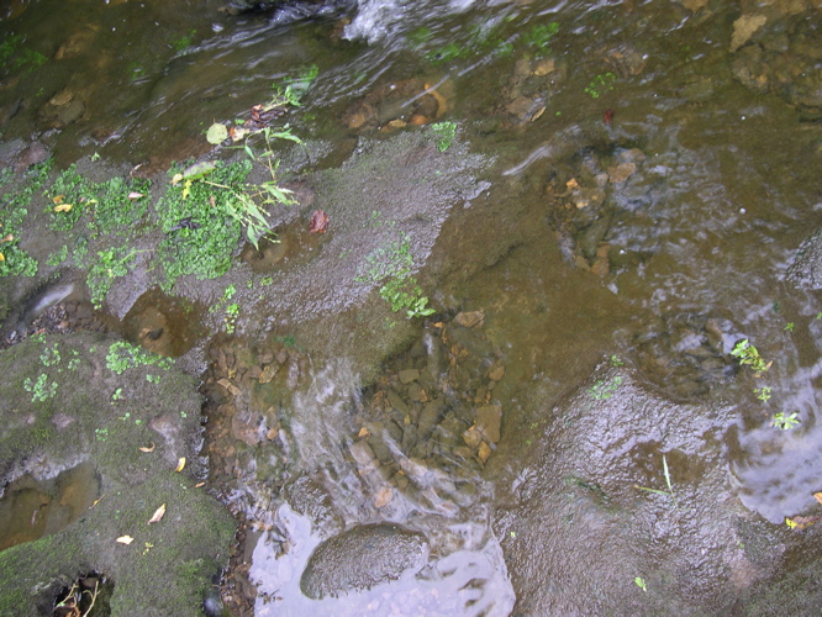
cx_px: 411
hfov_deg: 49.0
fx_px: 903
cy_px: 308
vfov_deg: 37.7
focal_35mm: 38
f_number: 2.8
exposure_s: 1/30
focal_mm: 8
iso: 119
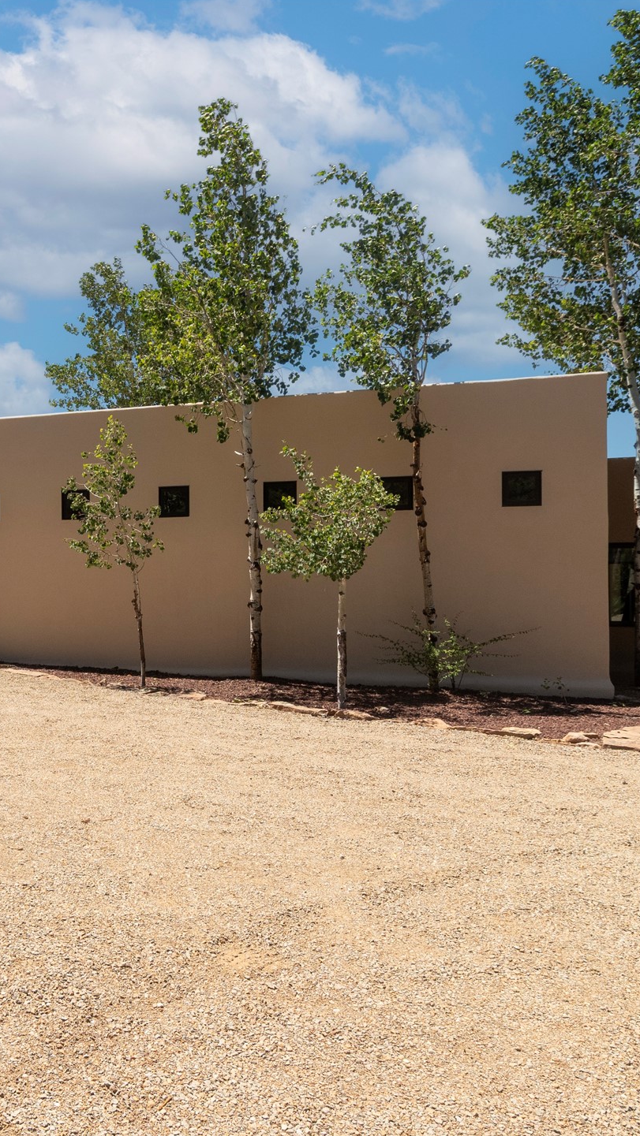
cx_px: 4
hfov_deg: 35.4
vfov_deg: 64.3
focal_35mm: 30
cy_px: 566
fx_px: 905
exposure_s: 1/800
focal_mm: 13
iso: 400
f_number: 9
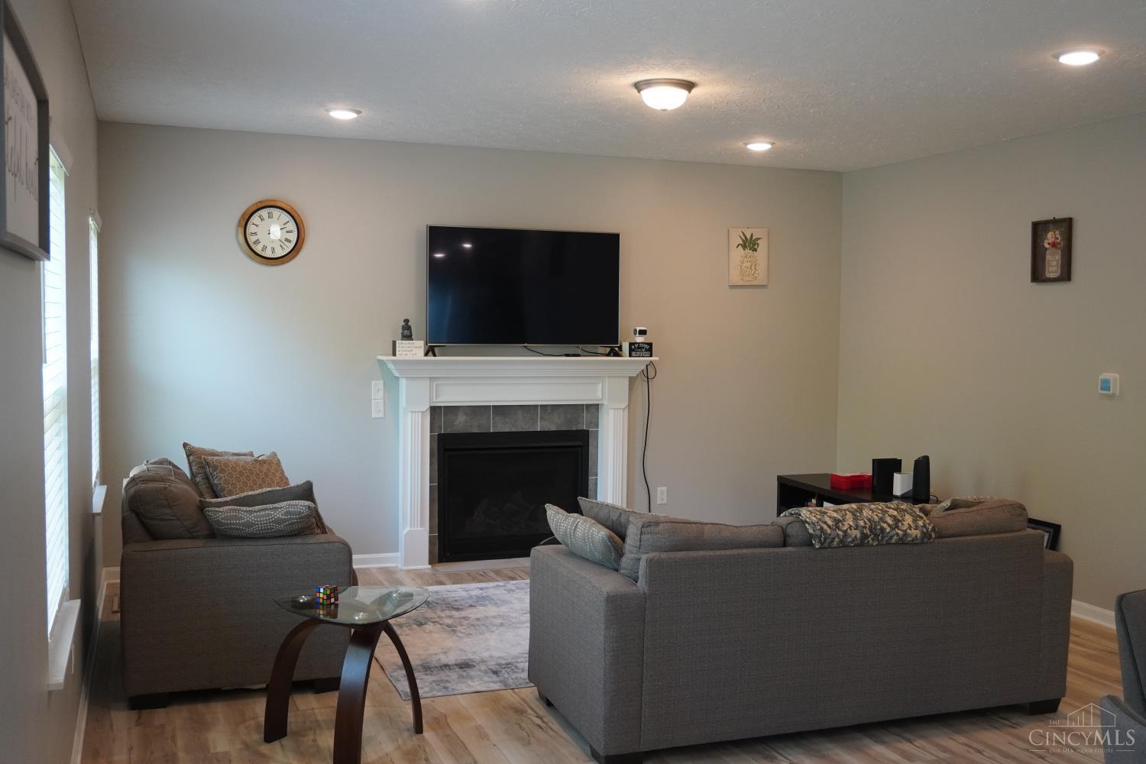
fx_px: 1146
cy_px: 382
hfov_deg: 53.1
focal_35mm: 36
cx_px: 573
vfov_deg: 36.9
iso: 1600
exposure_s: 1/160
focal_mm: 24
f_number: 4.5
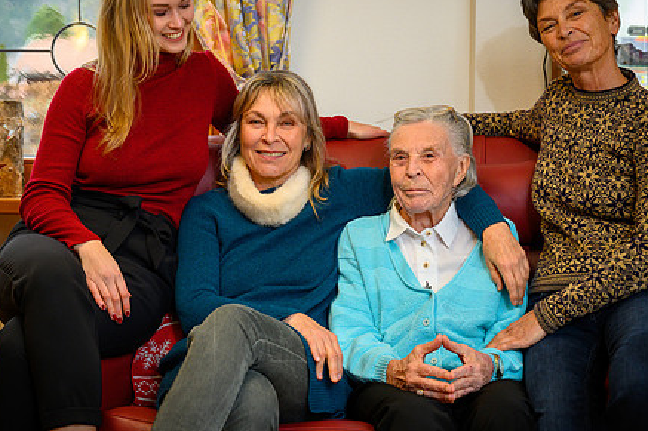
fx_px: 1313
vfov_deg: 18.7
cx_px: 314
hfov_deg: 27.7
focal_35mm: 73
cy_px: 196
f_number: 4
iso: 800
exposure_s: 1/100
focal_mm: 55
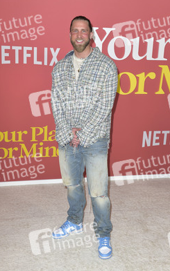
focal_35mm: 52
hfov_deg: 24.9
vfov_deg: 38.9
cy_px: 135
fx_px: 385
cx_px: 85
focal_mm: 50
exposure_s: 1/250
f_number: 6.3
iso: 400
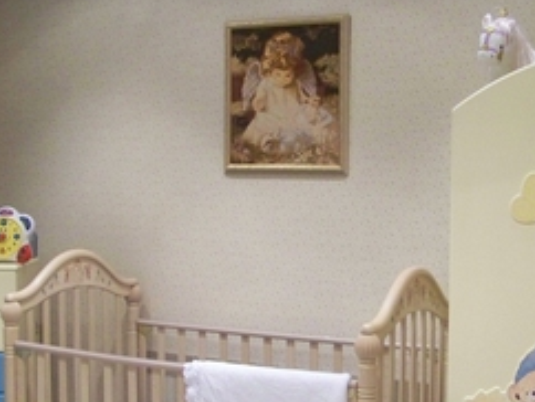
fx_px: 1037
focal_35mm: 67
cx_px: 307
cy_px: 241
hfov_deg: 28.9
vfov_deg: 21.9
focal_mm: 5.85
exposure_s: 1/25
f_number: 2.8
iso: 400
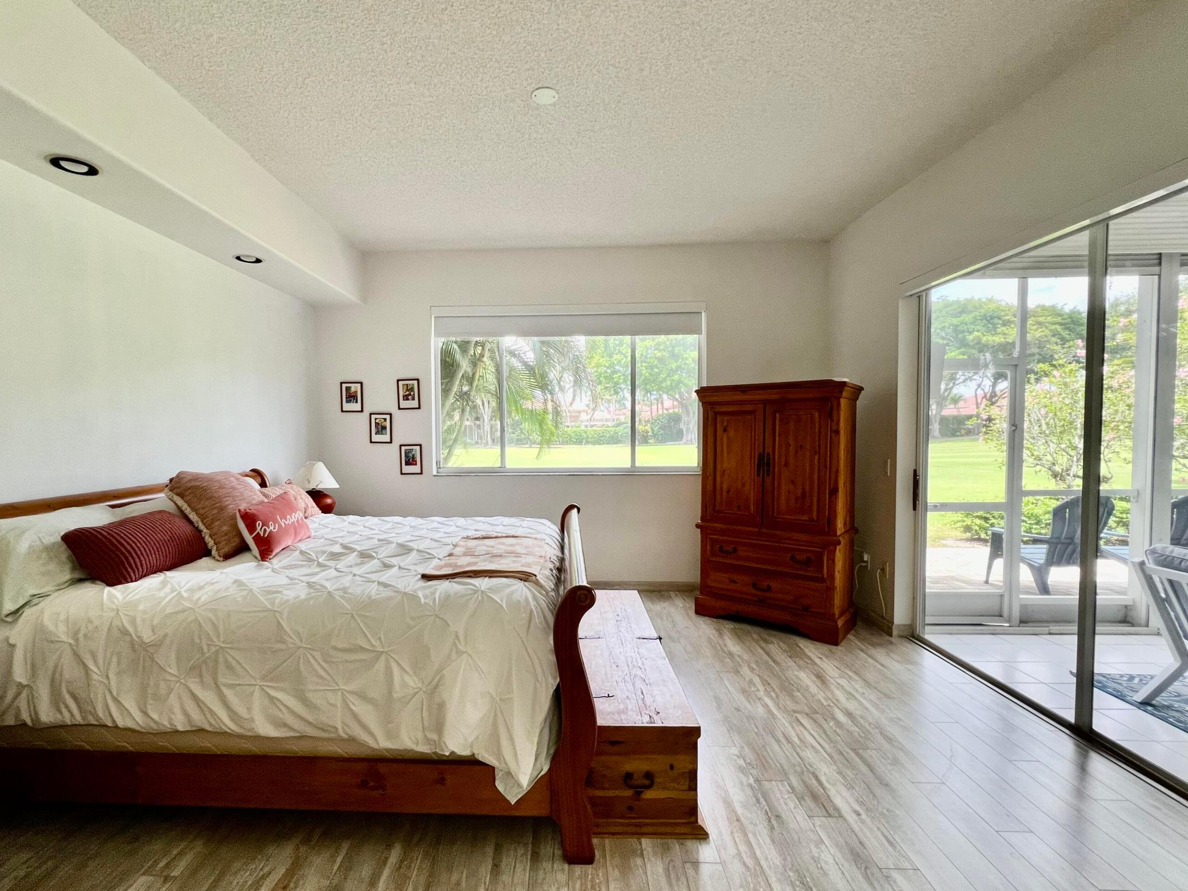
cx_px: 545
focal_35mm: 15
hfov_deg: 98.0
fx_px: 515
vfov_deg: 81.7
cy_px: 456
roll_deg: +0.4
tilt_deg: -3.0
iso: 100
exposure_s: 1/99
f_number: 1.8
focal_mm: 1.57
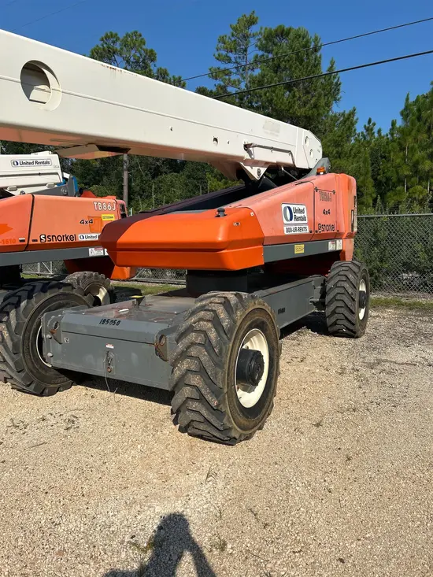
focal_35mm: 26
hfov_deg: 53.1
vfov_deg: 67.3
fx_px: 434
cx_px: 216
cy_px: 288
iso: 50
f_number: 1.5
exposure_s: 1/6211
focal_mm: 5.7
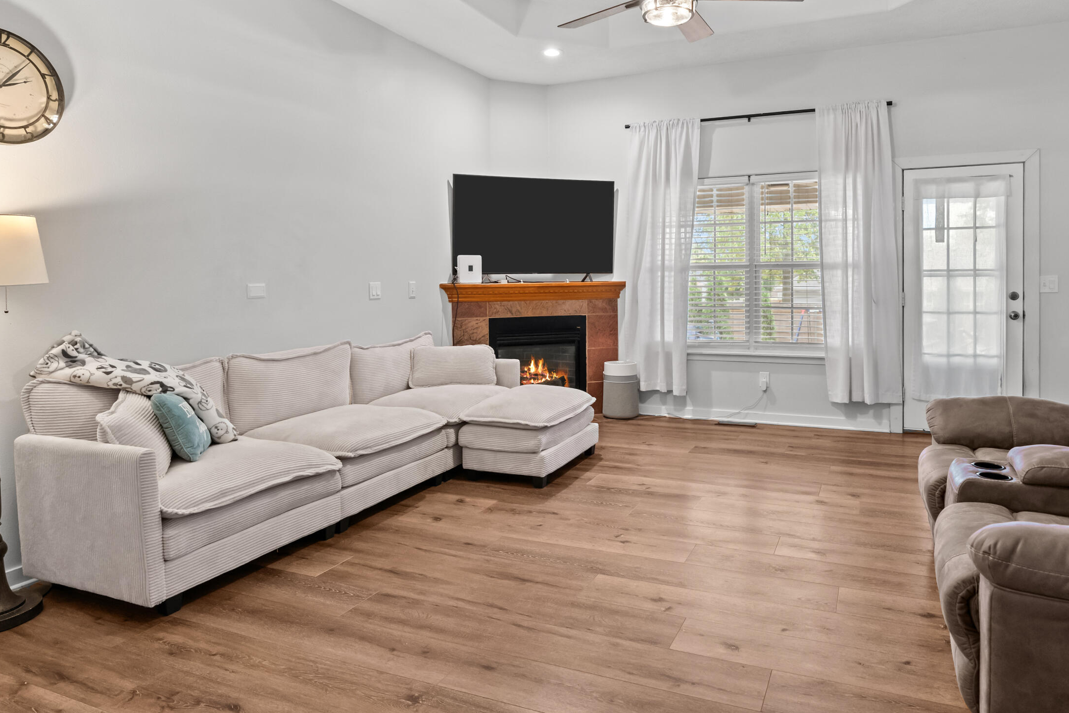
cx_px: 583
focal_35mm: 22
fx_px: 653
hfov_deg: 78.4
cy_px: 369
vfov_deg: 57.2
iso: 1250
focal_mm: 16
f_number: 3.5
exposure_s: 1/30
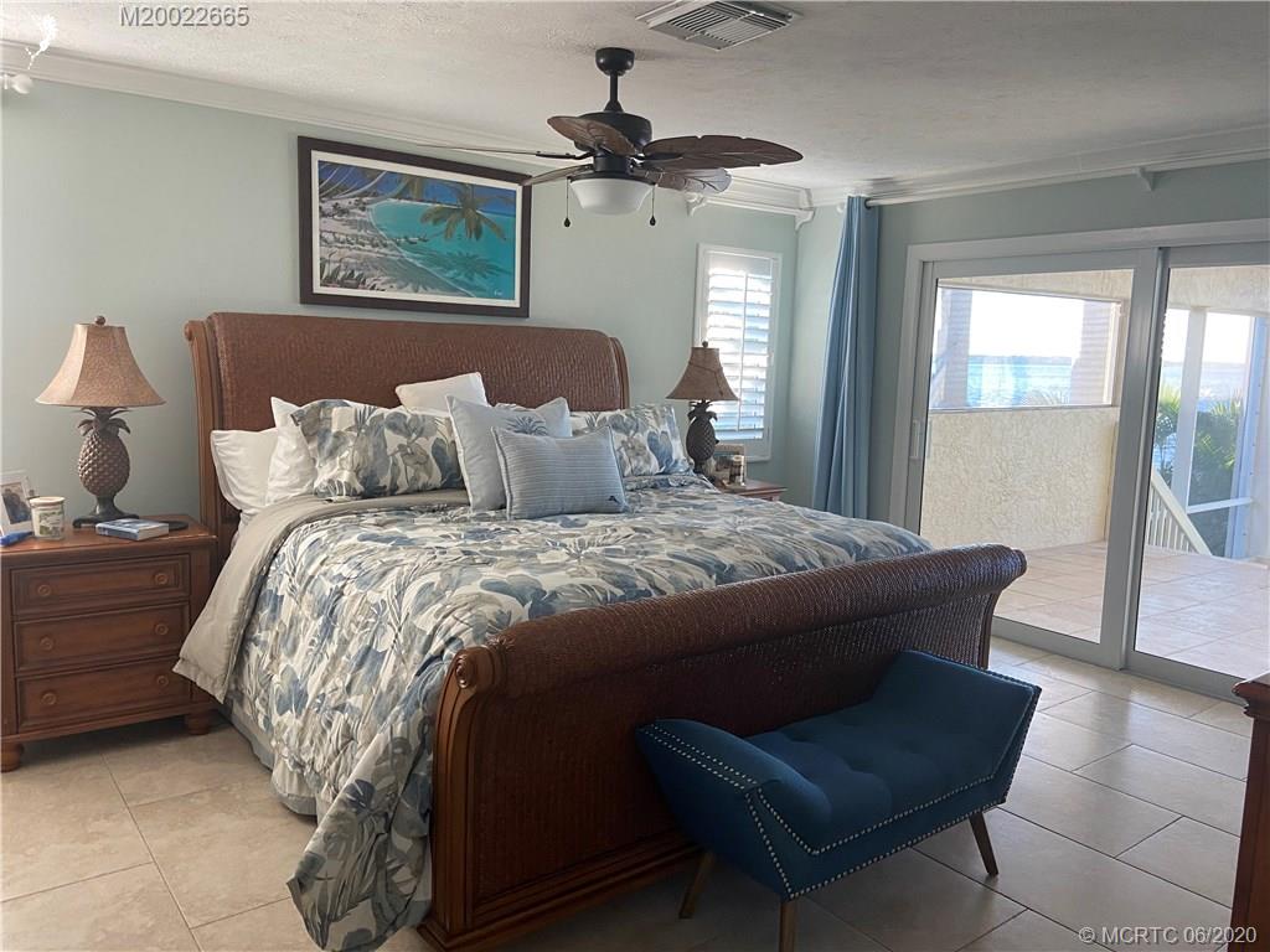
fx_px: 954
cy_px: 476
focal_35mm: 26
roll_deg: -1.6
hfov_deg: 67.3
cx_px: 635
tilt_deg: -6.0
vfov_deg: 53.1
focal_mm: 4.25
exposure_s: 1/75
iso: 125
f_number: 1.8
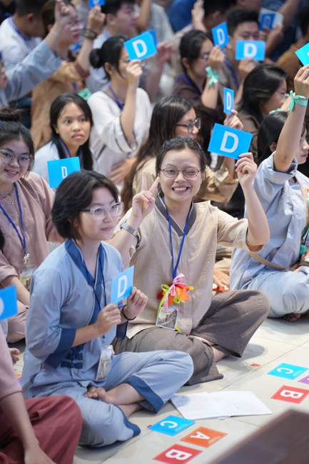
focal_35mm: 129
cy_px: 232
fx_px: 1662
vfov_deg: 15.9
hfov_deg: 10.6
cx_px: 154
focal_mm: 129
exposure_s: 1/80
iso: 1250
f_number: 2.8
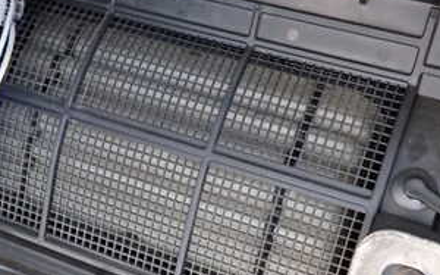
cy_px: 179
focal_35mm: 53
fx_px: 635
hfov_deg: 38.2
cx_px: 194
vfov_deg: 24.3
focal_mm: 4.5
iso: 640
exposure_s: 1/30
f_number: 2
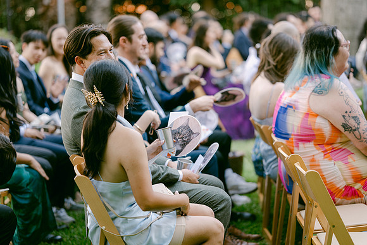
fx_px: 867
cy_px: 122
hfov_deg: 23.9
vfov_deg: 16.1
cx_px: 184
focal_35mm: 85
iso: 90
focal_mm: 85
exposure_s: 1/125
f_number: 1.8
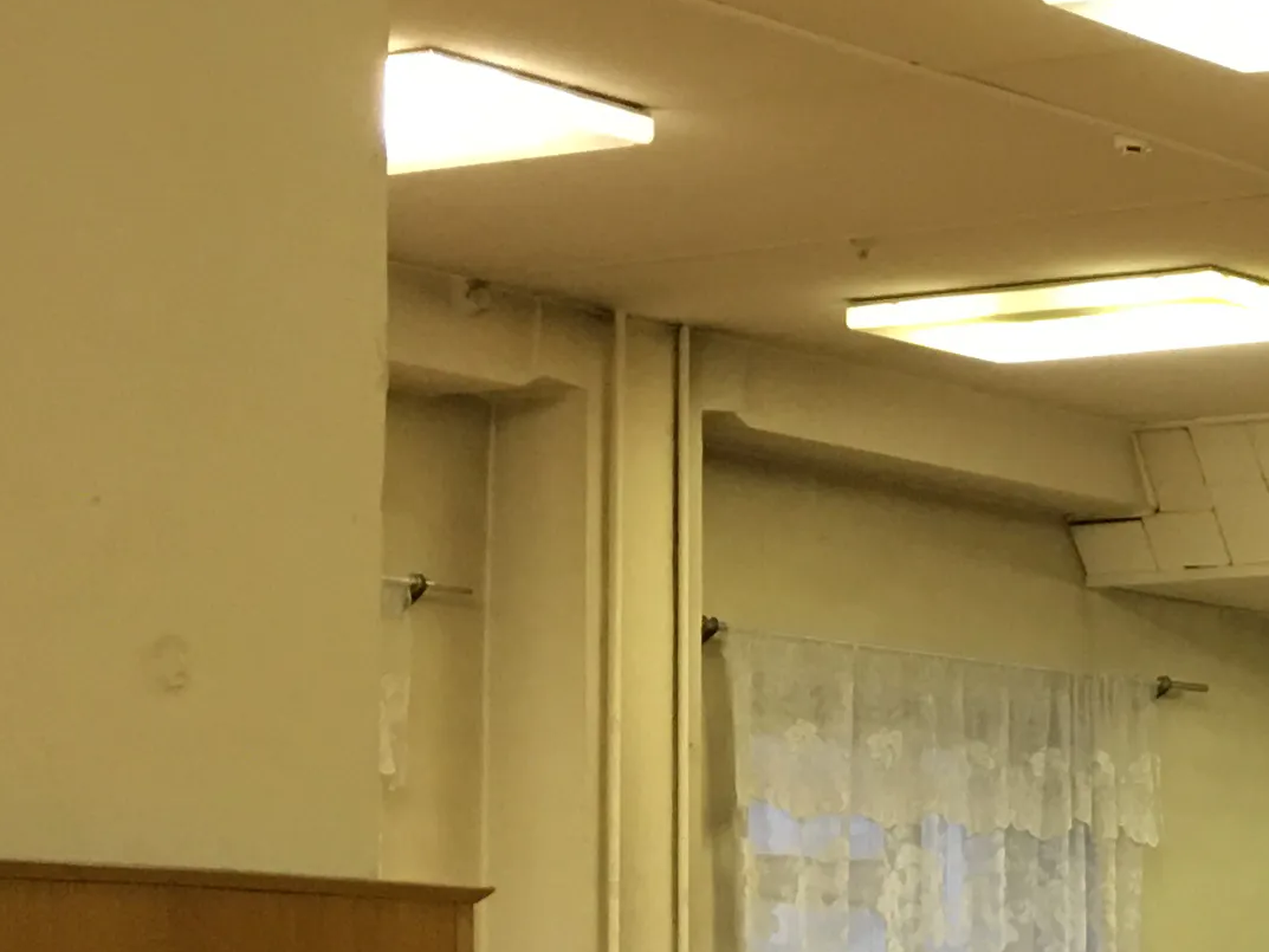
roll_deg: -0.9
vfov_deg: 13.3
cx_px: 2327
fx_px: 3996
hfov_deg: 15.4
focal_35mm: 109
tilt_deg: +0.6
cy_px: 1058
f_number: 2.2
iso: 100
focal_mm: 4.15
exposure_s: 1/17
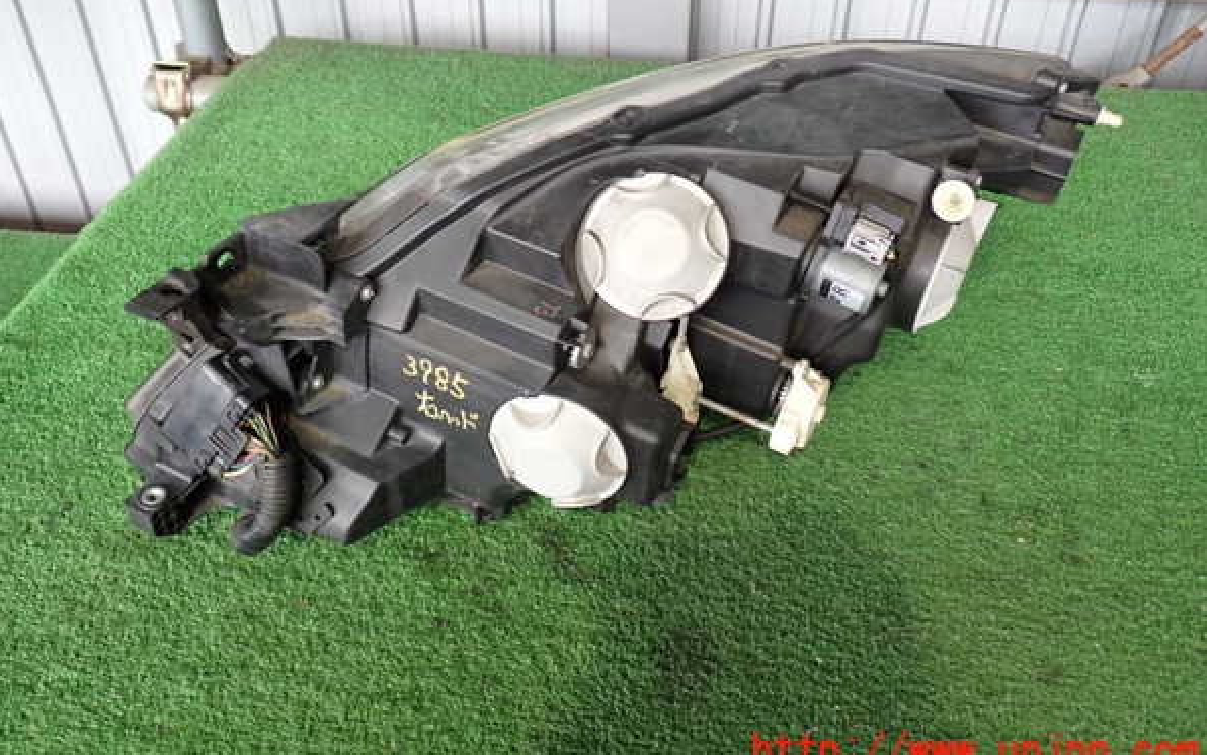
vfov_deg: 39.4
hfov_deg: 59.6
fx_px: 1053
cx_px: 601
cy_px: 322
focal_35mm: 32
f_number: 2.3
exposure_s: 1/40
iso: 200
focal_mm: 5.4
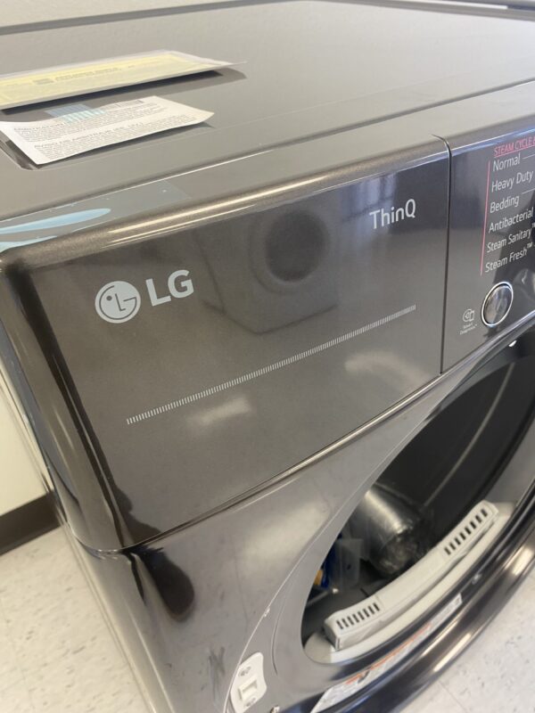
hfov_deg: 53.1
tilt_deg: -35.6
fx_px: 536
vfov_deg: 67.3
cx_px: 268
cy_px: 356
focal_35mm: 26
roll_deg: +2.2
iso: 125
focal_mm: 4.25
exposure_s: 1/65
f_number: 1.8
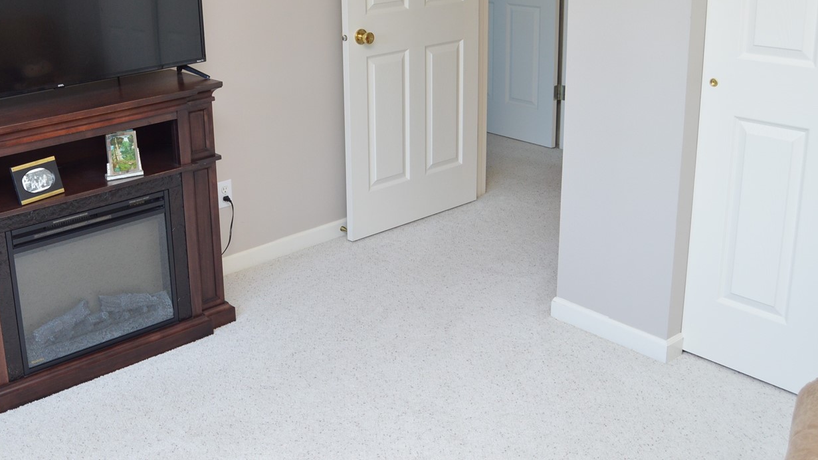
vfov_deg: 29.7
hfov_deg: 50.5
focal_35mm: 39
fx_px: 846
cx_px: 261
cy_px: 86
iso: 400
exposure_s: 1/100
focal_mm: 18
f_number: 5
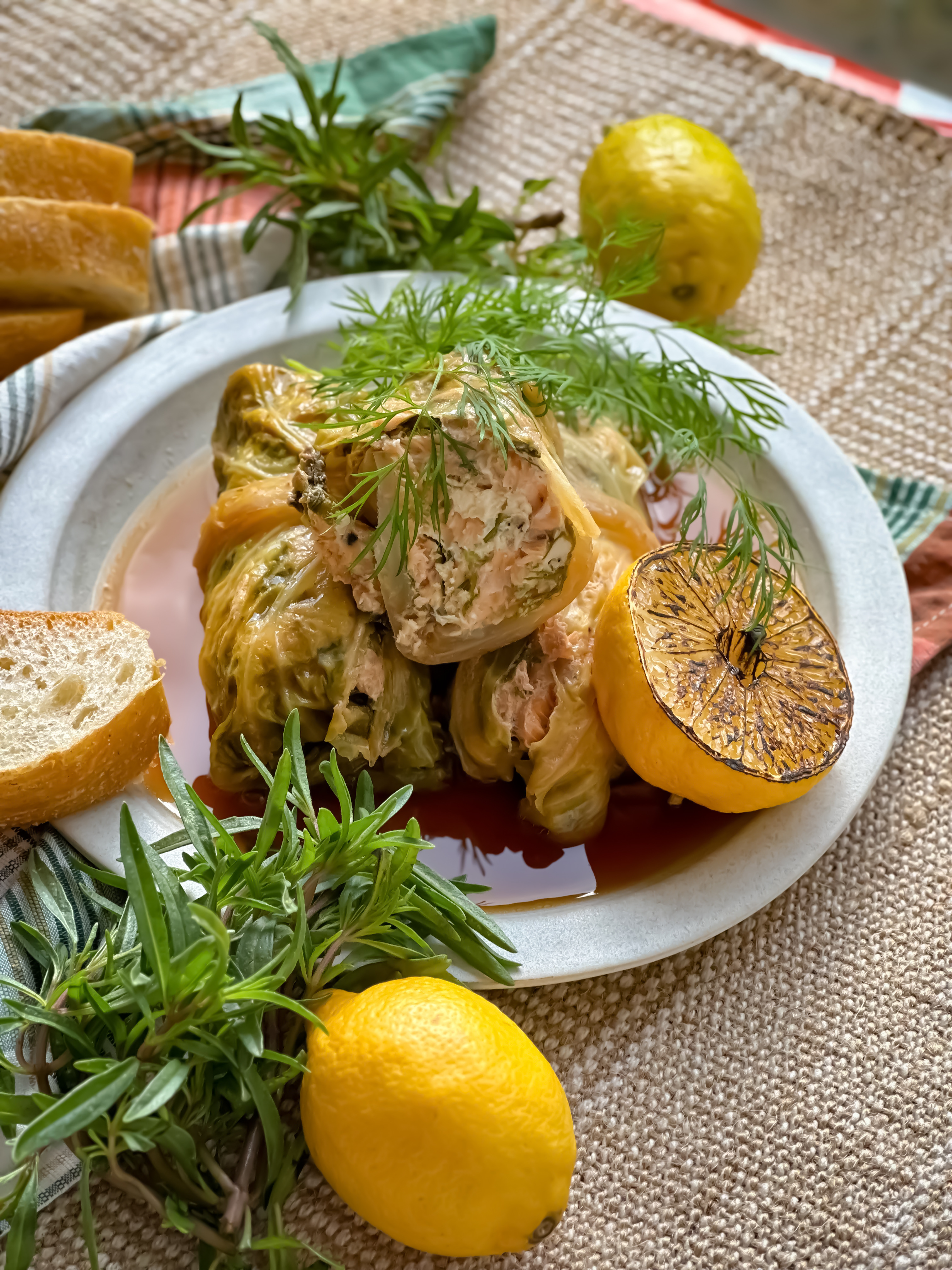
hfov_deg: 19.1
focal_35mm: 77
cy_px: 635
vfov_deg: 25.3
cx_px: 476
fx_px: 2824
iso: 50
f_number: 2.8
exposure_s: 1/120
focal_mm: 9
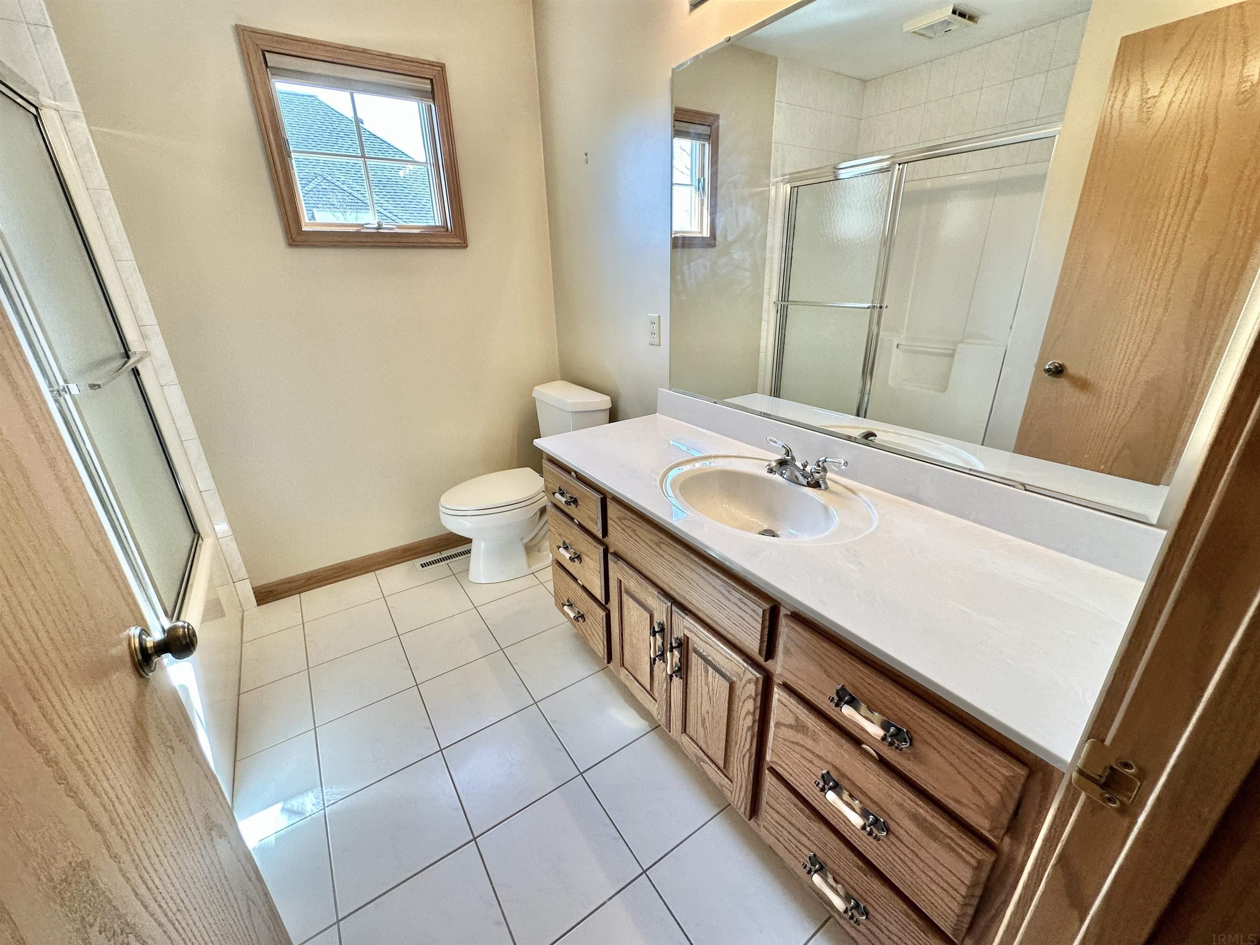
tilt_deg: -21.4
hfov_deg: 102.1
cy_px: 472
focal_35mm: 14
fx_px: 510
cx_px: 630
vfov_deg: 85.7
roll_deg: +0.8
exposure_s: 1/120
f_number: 2.2
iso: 125
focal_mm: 2.22
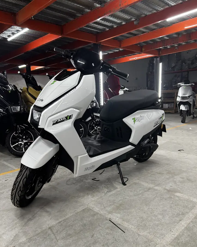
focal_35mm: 28
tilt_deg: -8.4
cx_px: 96
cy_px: 125
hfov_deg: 51.5
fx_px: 204
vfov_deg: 62.2
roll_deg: +2.3
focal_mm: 5.7
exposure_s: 1/100
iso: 125
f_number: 1.5
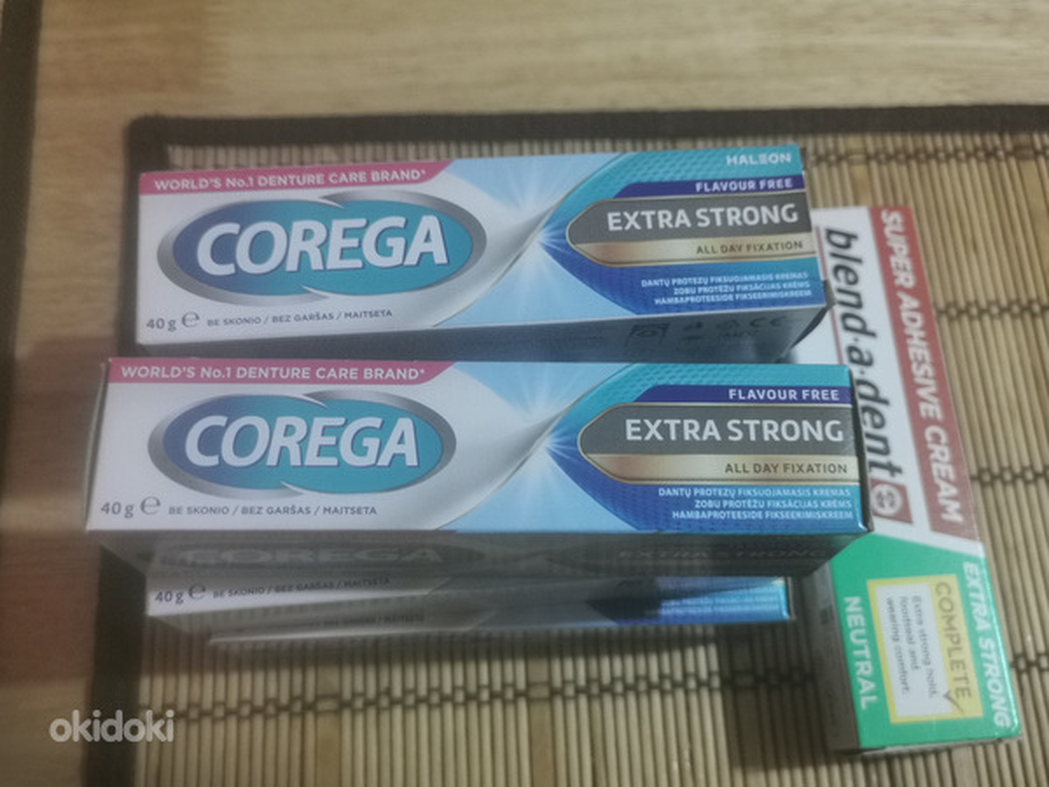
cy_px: 394
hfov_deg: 54.0
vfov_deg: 41.8
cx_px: 524
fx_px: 1030
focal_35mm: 34
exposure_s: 1/33.3
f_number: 1.8
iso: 500
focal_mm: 5.58
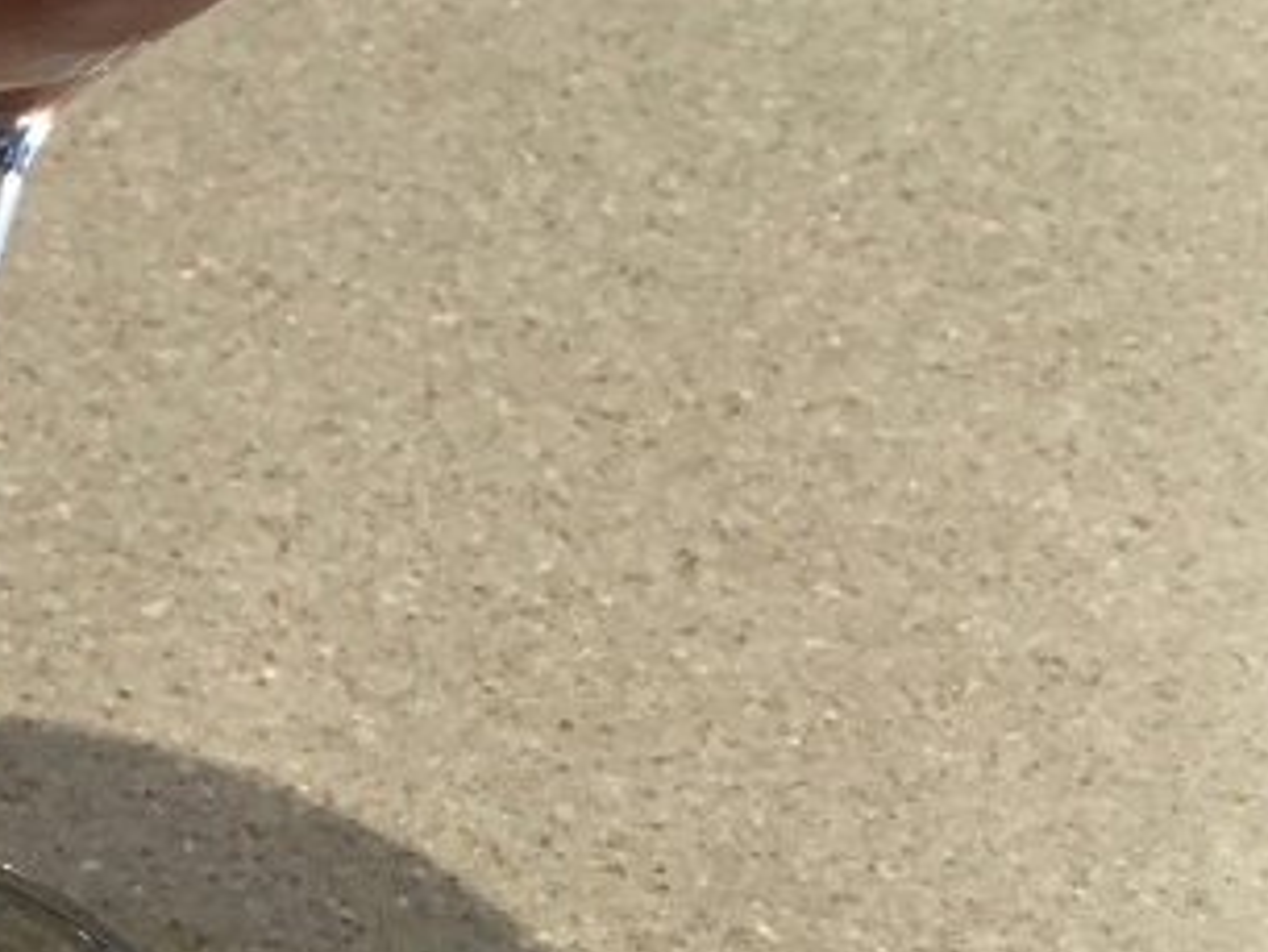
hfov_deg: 14.8
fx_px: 4214
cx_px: -1068
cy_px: 412
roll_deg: +0.7
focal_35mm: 115
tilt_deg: -33.0
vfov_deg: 12.9
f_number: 2.2
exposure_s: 1/30
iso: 125
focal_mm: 4.15
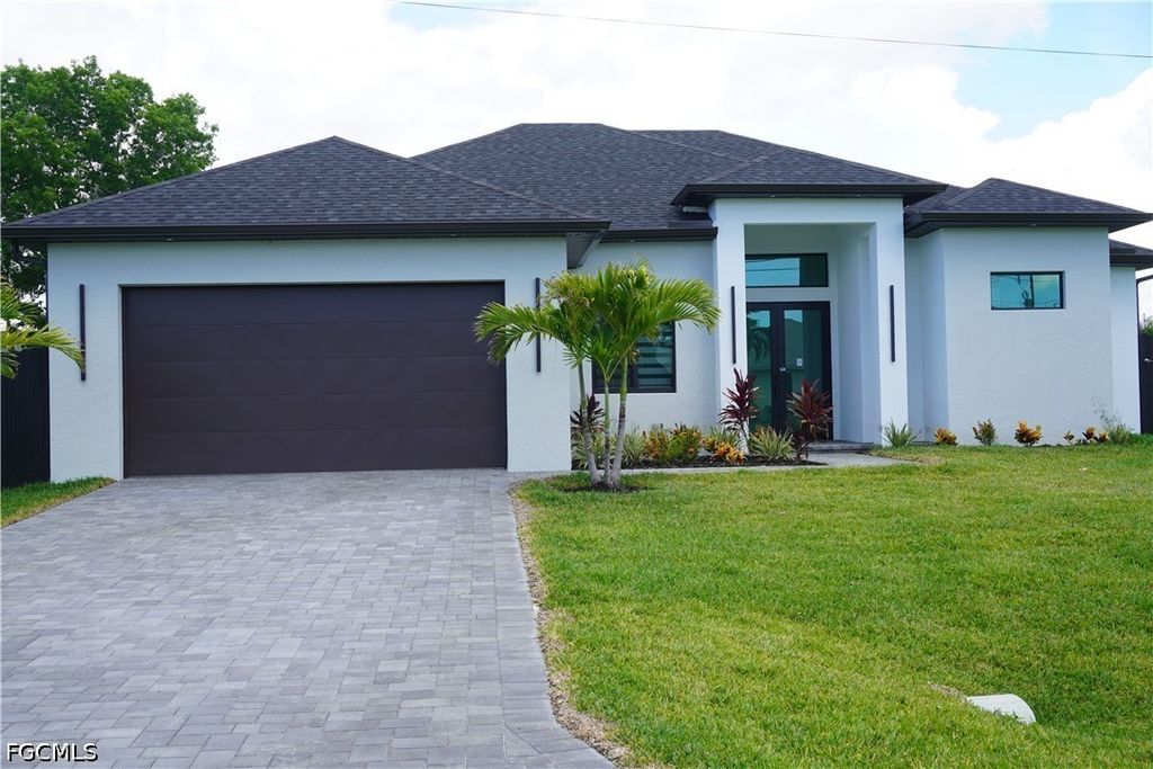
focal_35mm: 42
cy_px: 384
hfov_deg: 46.4
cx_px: 576
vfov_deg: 31.9
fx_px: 1345
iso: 100
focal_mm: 28
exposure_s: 1/100
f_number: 8
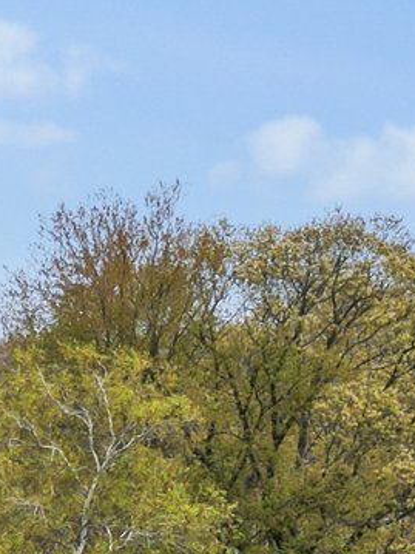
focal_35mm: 137
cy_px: 789
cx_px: -873
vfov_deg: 13.7
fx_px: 2191
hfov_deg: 8.7
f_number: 1.7
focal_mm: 6.7
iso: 120
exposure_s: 1/2500
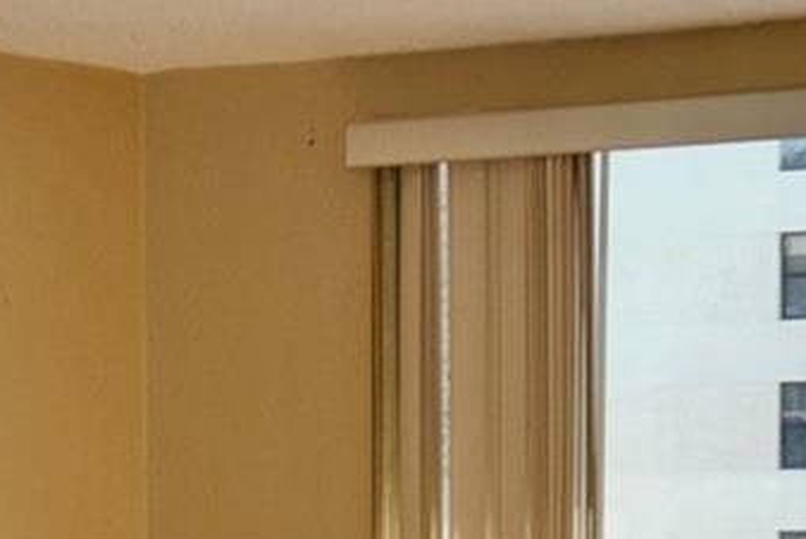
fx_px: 3496
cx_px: 88
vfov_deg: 8.6
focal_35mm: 156
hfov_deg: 13.0
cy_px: 797
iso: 100
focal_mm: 22
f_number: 3.2
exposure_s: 1/200
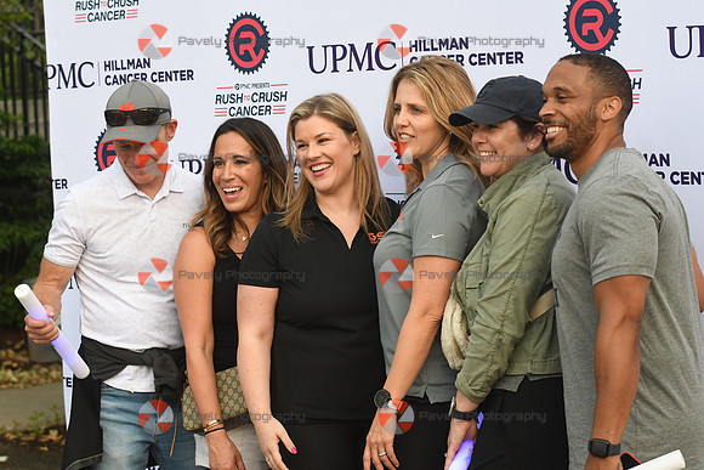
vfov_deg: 13.0
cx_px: 352
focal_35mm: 105
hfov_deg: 19.5
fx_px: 2054
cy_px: 235
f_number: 4
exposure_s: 1/500
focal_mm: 70
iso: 1250
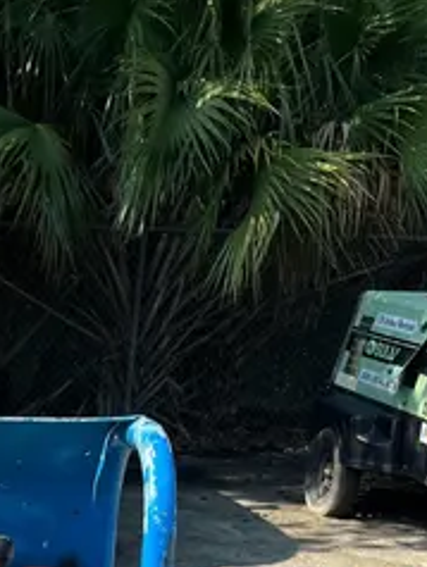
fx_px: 1313
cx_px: -150
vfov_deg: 21.0
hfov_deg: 17.2
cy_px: 830
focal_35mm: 80
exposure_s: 1/1992
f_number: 1.6
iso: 50
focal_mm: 5.1
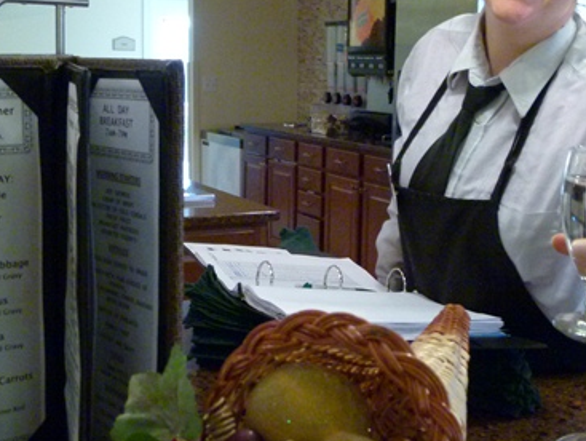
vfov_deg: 27.1
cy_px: 219
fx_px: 915
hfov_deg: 35.4
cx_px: 335
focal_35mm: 54
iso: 400
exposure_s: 1/30
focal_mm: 5.6
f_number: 3
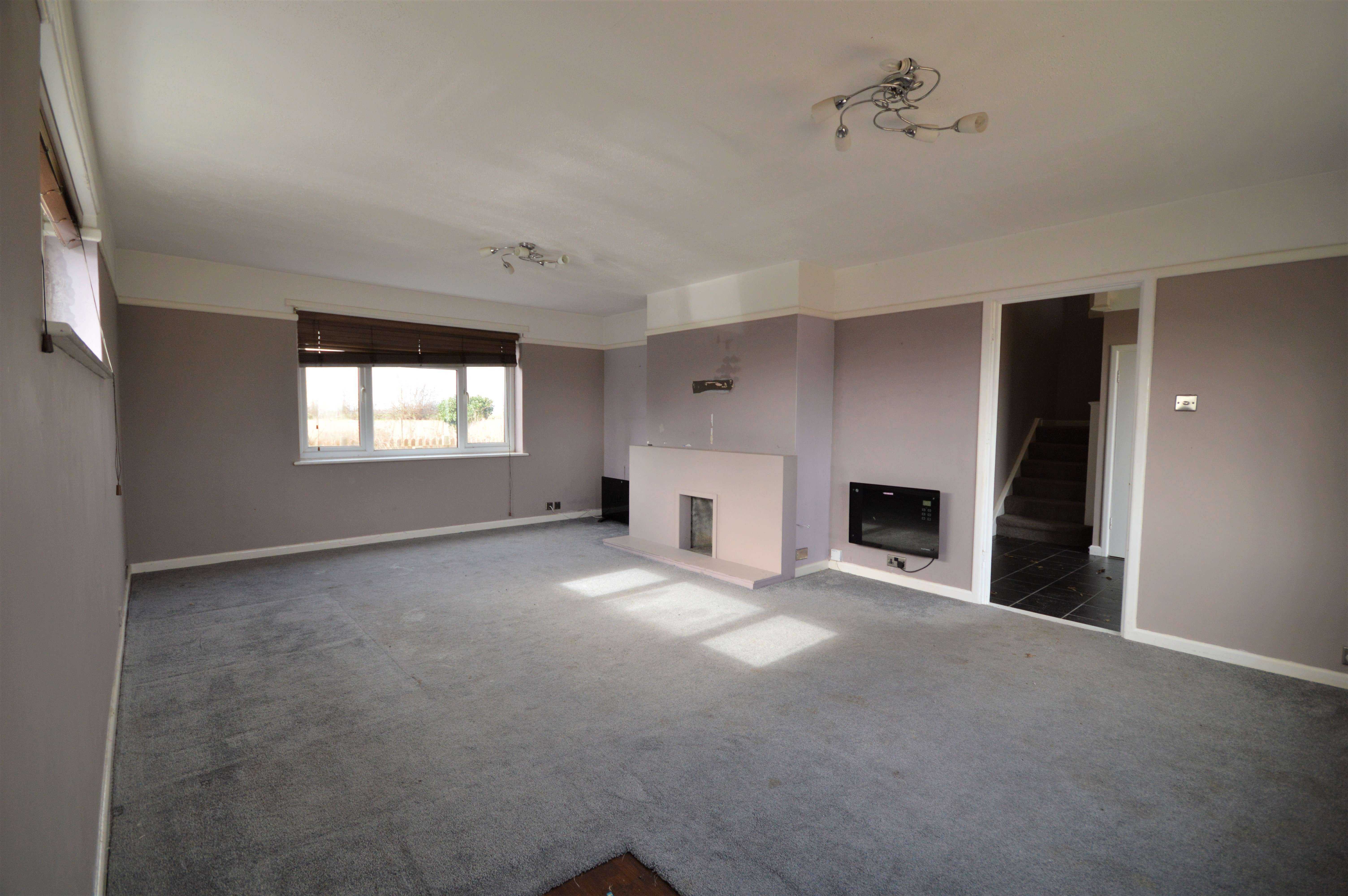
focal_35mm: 15
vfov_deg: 77.2
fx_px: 561
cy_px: 448
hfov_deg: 100.4
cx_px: 674
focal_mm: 10
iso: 400
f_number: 5.6
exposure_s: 1/125
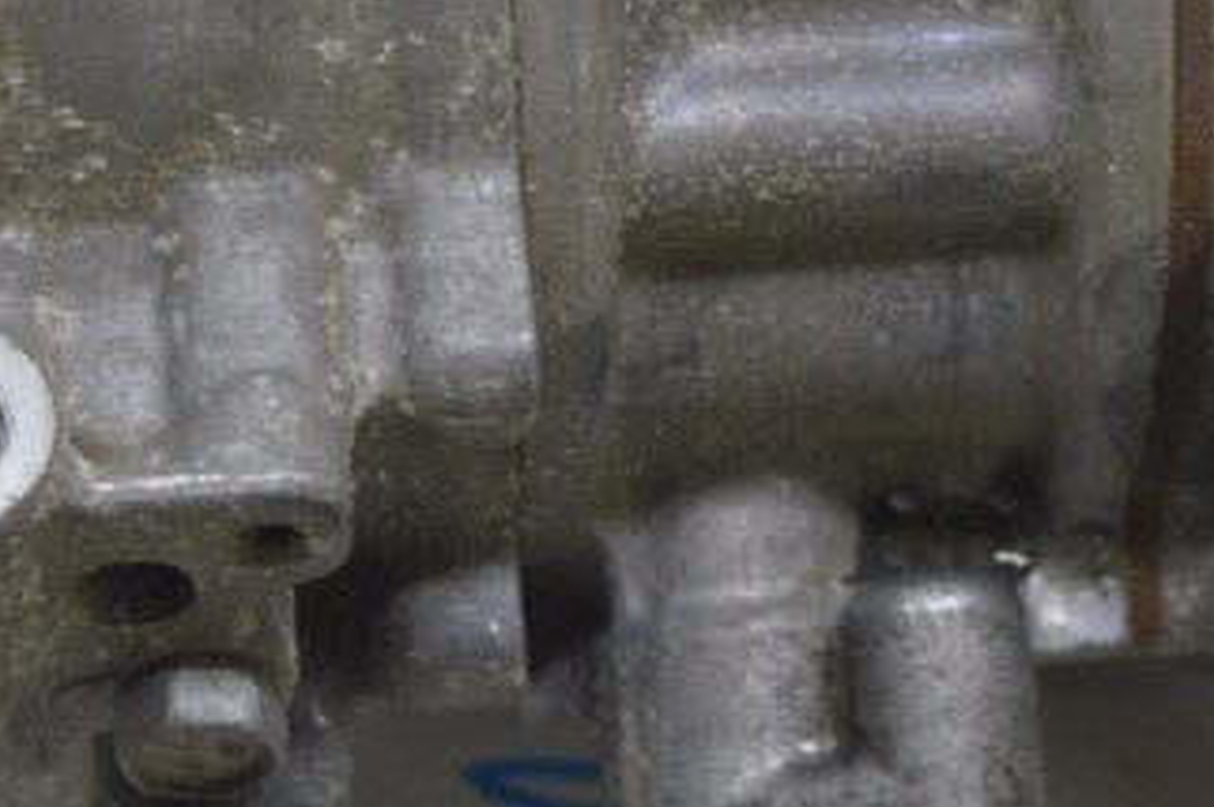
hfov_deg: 12.7
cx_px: 385
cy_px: -81
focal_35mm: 162
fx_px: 5457
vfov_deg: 8.4
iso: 400
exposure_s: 1/25
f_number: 5.6
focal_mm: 34
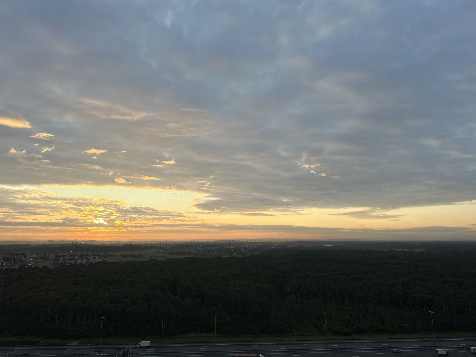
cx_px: 238
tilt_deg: +10.5
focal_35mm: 24
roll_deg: +0.1
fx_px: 330
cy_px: 178
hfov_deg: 71.6
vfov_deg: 56.8
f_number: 1.78
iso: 80
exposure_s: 1/1949
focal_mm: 6.86
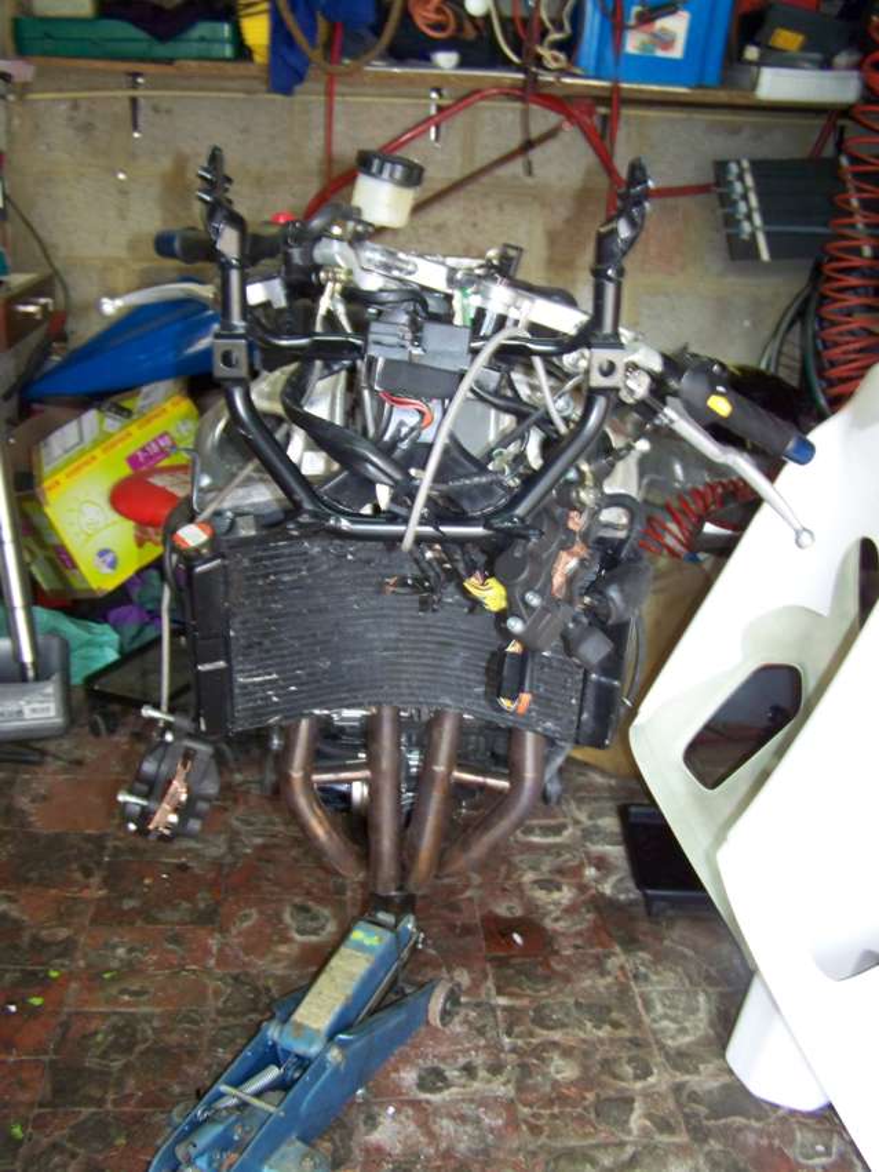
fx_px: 1286
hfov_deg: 37.7
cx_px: 440
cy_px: 586
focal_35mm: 38
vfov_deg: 49.0
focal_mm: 6.3
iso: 200
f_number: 2.8
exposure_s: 1/40
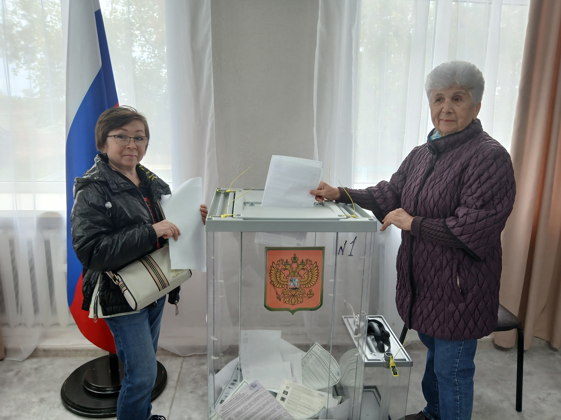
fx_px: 421
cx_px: 280
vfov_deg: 53.1
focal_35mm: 26
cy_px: 210
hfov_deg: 67.3
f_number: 1.8
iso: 40
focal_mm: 3.98
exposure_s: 1/50
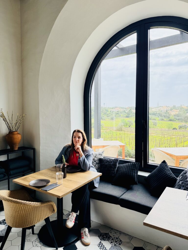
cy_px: 125
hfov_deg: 56.8
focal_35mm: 24
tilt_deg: -2.7
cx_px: 94
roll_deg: +0.4
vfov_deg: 71.6
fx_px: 174
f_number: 1.78
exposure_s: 1/1361
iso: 80
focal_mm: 6.76
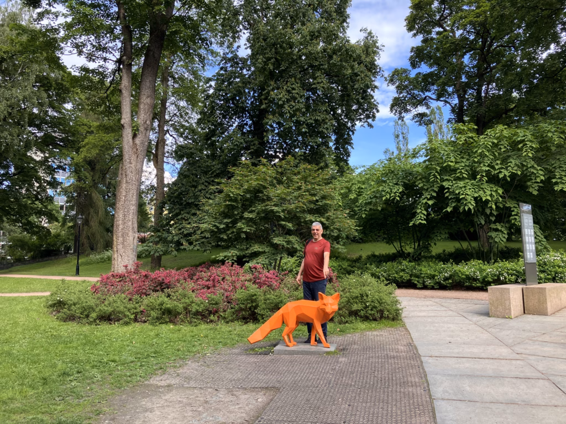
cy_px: 212
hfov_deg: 63.4
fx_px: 458
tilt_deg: +6.8
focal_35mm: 28
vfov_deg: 49.7
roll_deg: +0.1
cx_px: 283
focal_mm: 3.99
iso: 32
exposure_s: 1/244
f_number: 1.8
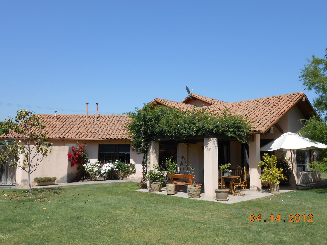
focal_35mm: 30
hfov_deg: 60.0
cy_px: 122
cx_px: 164
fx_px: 283
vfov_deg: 46.8
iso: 80
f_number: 3.8
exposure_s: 1/800
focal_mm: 5.3
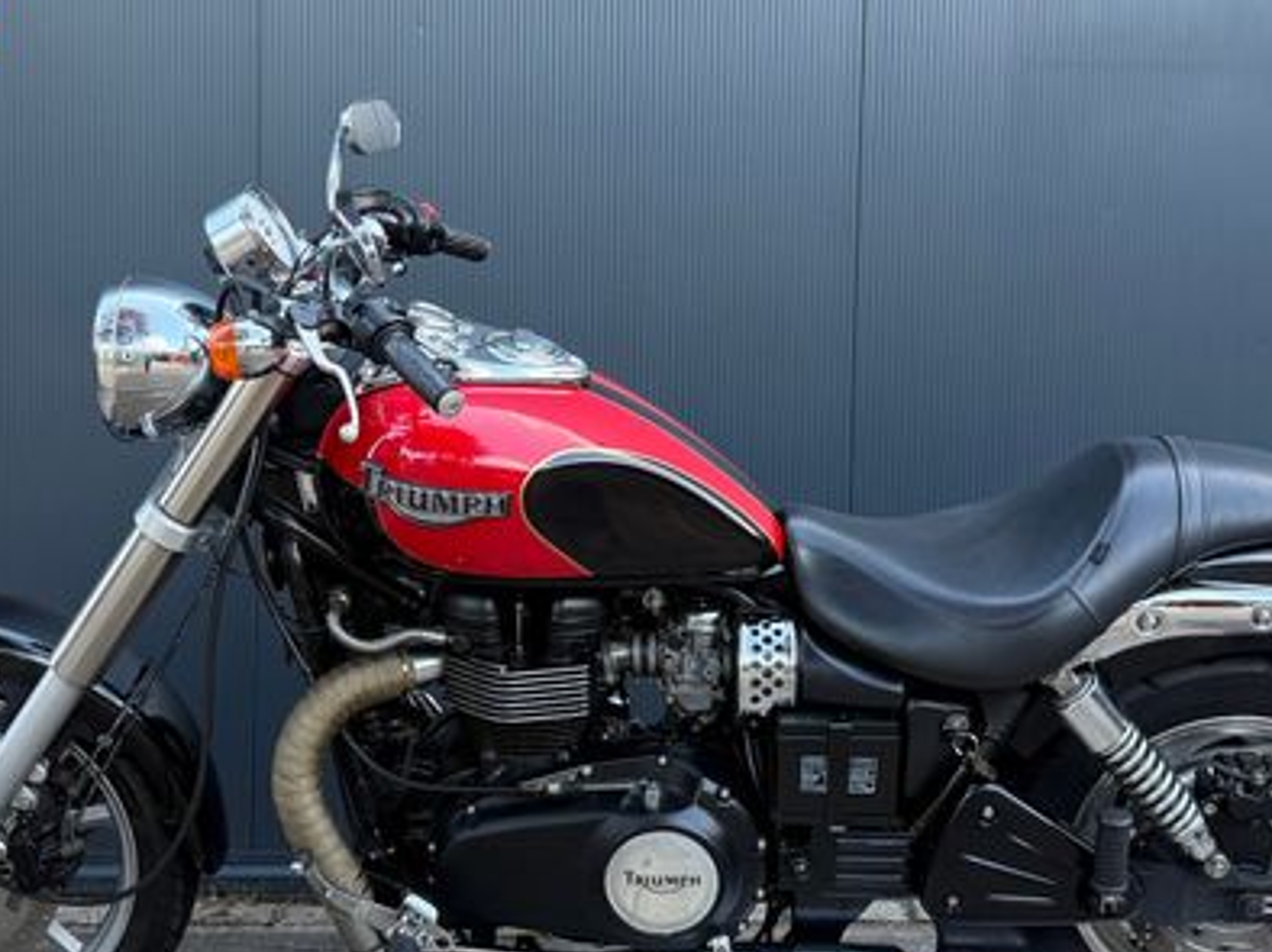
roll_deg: -1.3
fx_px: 1432
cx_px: 655
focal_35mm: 39
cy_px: 591
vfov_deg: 36.6
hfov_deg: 47.9
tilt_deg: -3.8
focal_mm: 6.76
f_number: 1.78
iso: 100
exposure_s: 1/171
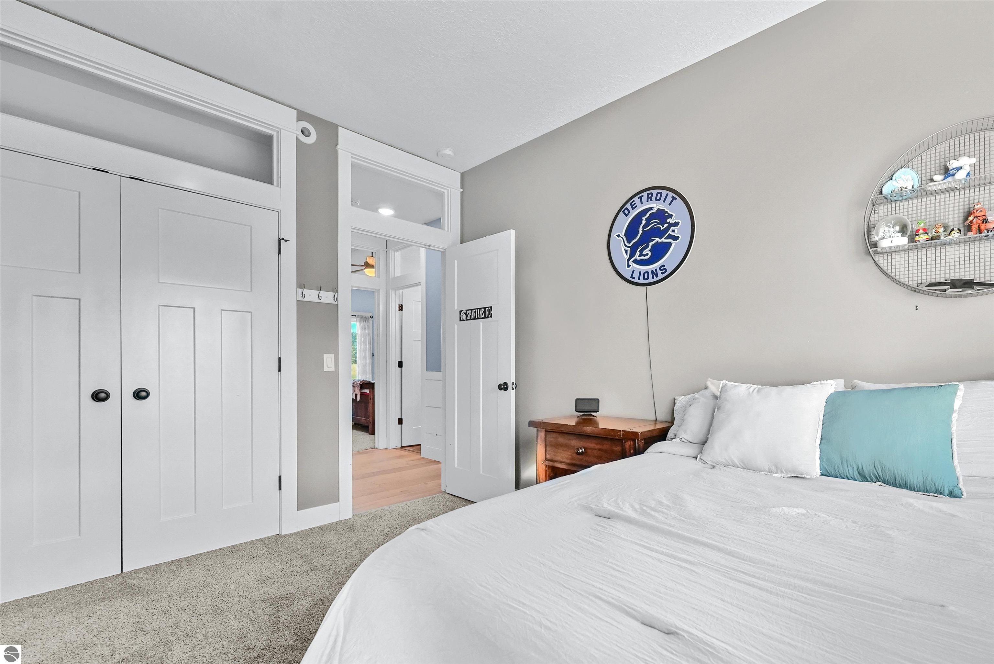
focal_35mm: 14
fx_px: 387
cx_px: 497
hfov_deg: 104.2
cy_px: 332
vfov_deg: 81.3
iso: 2000
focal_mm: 14
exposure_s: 1/30
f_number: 8
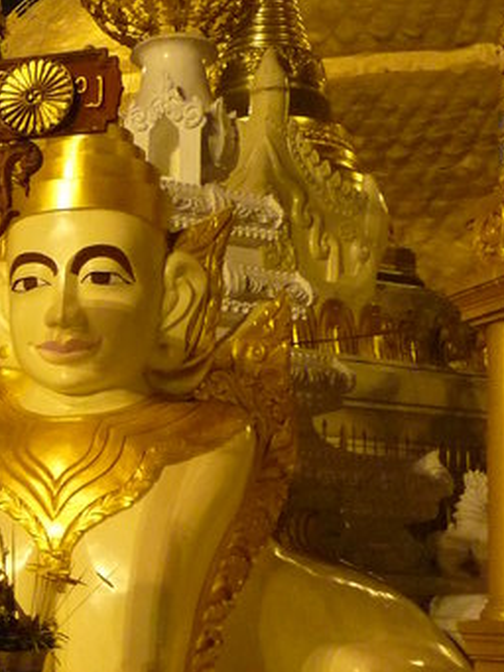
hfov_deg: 20.8
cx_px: -14
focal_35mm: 68
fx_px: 1319
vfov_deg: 27.8
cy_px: 562
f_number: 2.8
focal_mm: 4.4
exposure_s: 1/10
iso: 400
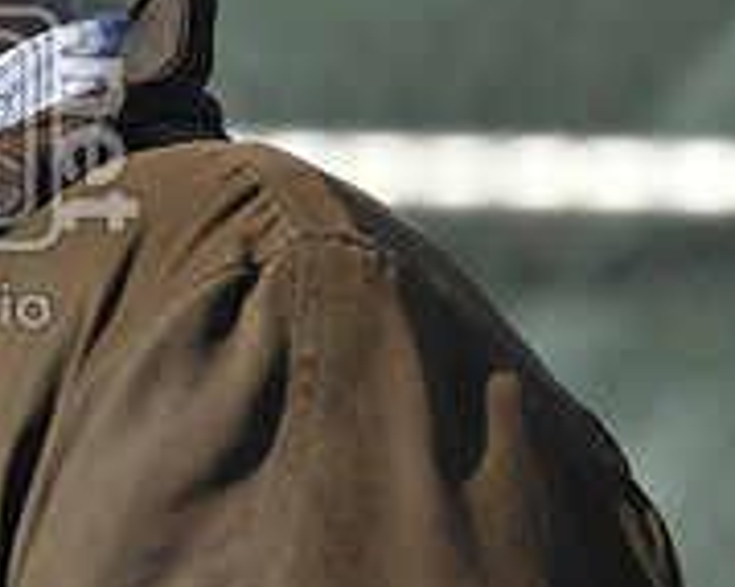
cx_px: -390
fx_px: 13197
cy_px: 156
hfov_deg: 3.2
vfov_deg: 2.5
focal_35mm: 607
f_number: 7.1
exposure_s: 1/1600
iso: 400
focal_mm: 200
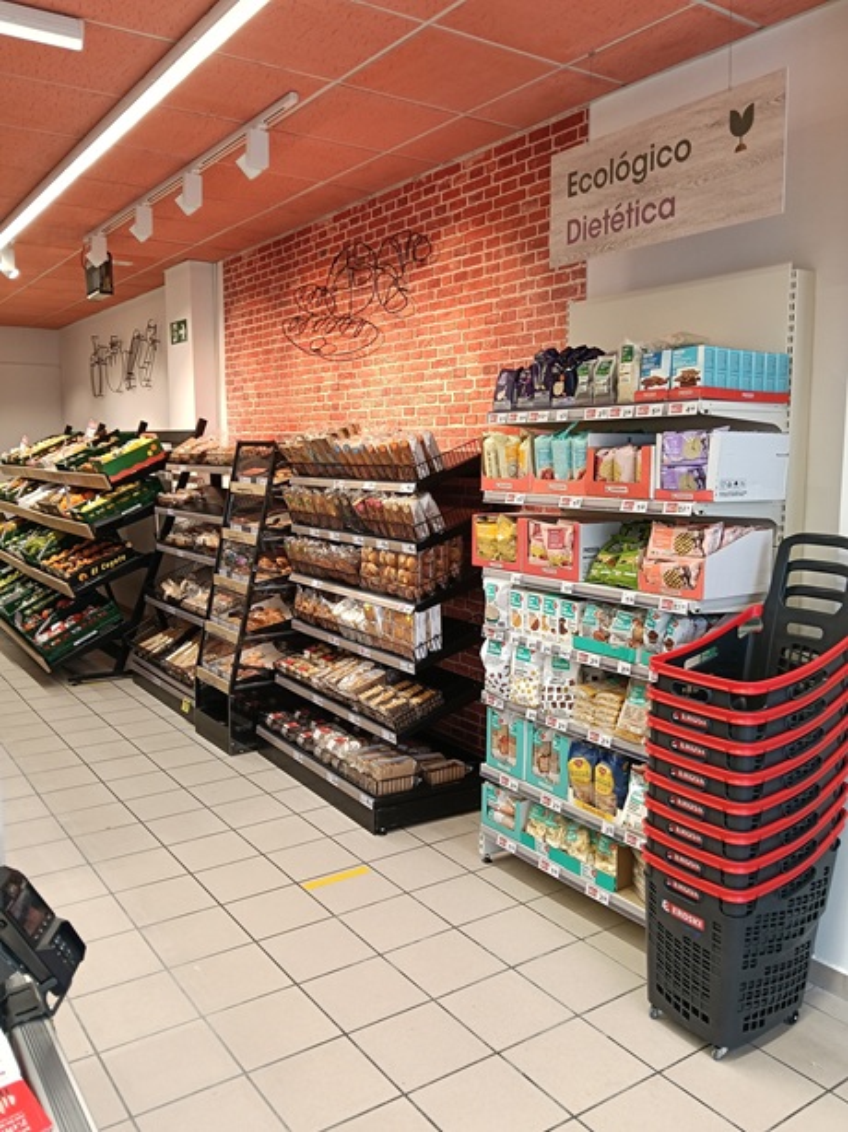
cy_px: 566
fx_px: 883
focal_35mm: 27
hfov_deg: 51.3
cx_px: 424
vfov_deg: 65.3
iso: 80
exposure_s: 1/33.3
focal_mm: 3.98
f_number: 1.8
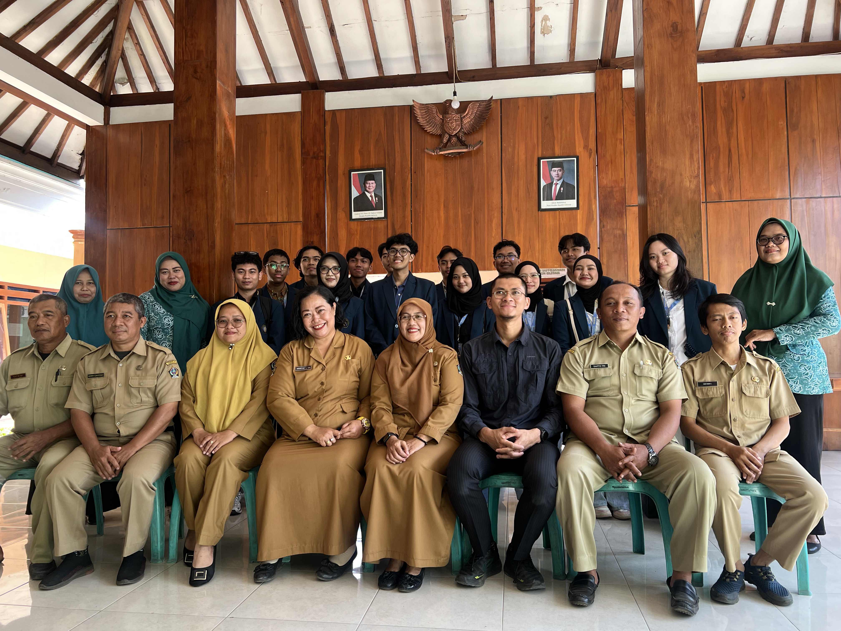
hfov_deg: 67.3
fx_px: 632
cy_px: 316
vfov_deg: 53.1
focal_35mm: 26
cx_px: 420
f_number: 1.5
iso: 64
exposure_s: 1/121
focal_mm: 5.7
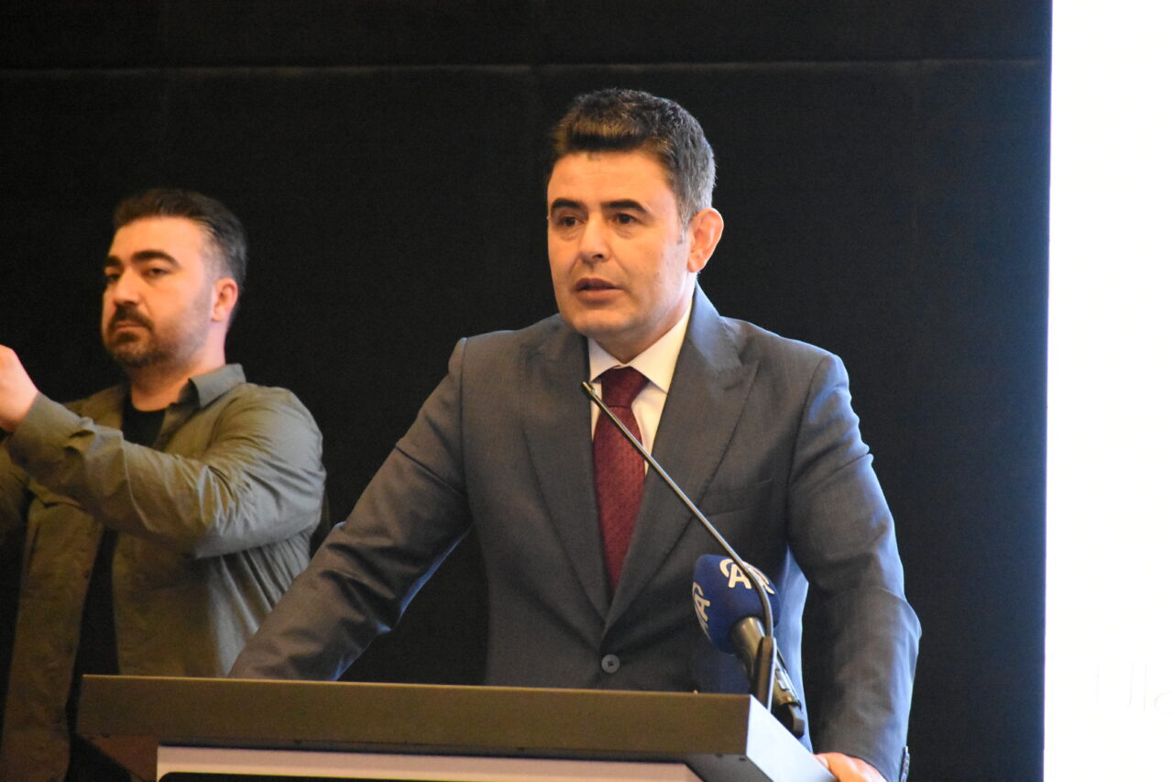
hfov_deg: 9.8
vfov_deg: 6.5
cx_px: 586
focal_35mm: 210
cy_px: 391
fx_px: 6841
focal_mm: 140
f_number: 5.6
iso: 16000
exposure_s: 1/250
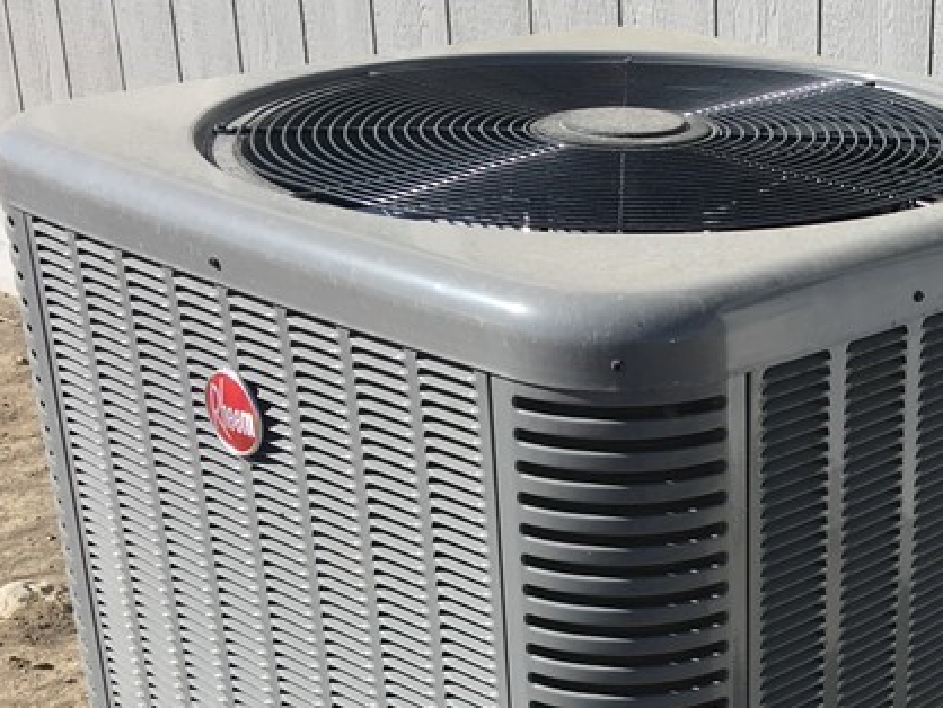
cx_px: 880
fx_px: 1935
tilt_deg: -25.2
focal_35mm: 71
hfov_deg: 26.3
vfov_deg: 20.4
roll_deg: -2.1
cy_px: 613
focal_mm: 4.15
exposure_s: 1/1131
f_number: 2.2
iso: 25
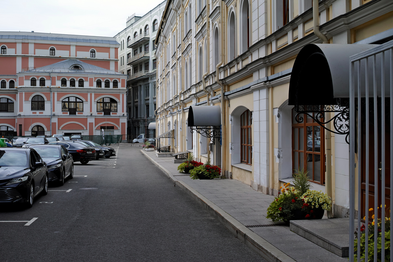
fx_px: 491
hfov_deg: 43.6
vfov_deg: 29.9
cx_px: 196
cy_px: 131
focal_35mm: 45
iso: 100
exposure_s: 1/250
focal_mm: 30
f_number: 6.3
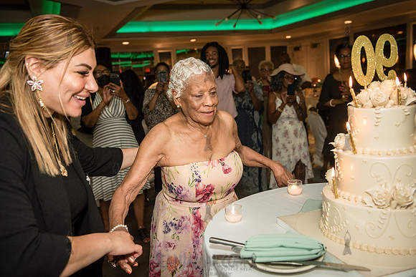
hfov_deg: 55.8
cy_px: 138
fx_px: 393
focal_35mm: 34
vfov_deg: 38.9
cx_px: 208
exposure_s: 1/200
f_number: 3.5
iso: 1600
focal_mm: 34
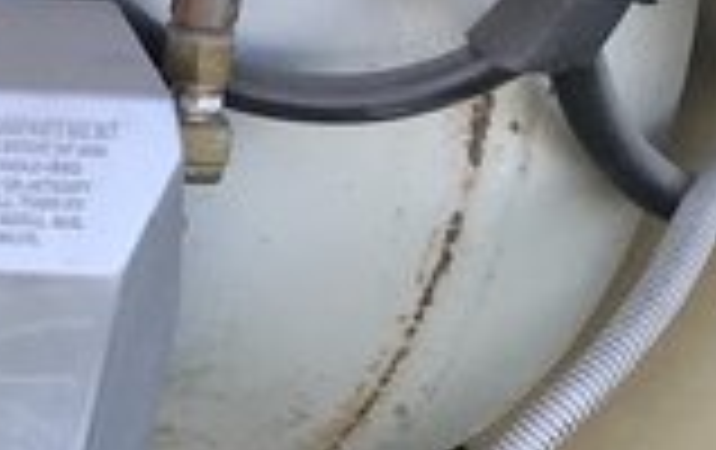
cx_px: -865
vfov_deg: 8.8
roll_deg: -1.9
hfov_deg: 12.0
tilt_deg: -25.2
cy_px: 81
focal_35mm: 149
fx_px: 2913
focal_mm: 3.99
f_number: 1.8
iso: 20
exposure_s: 1/171
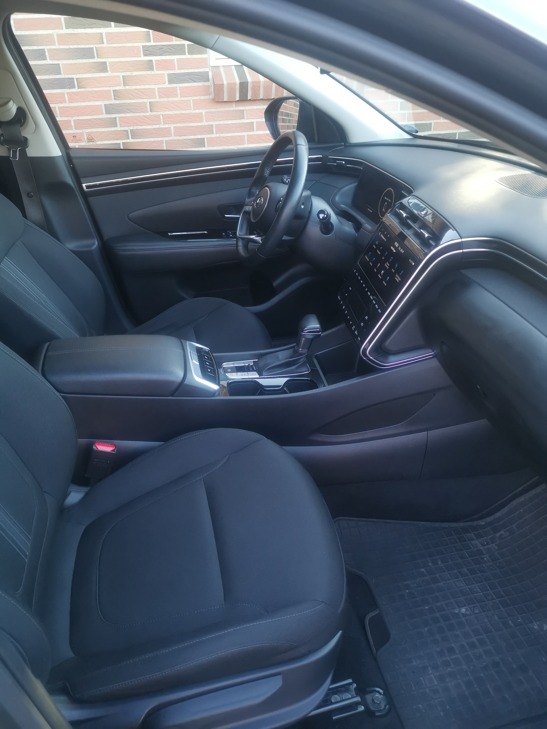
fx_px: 569
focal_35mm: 27
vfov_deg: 65.3
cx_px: 274
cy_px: 364
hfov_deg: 51.4
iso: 200
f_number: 1.8
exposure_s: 1/100
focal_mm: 5.58
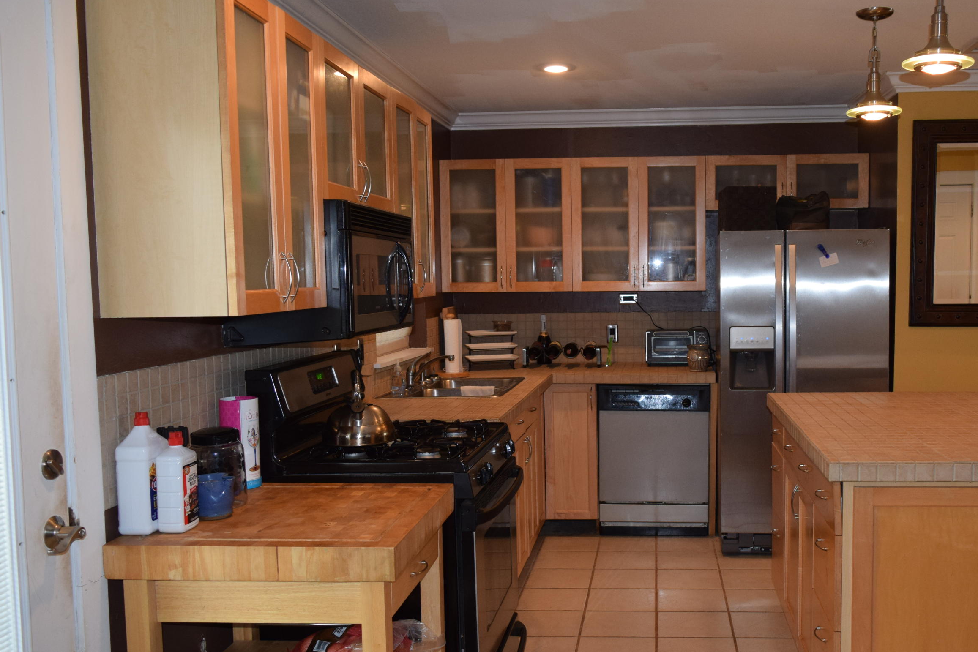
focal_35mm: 35
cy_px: 357
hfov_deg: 53.9
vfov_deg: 37.8
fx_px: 951
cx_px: 604
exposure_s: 1/80
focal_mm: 18
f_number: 4.5
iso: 800
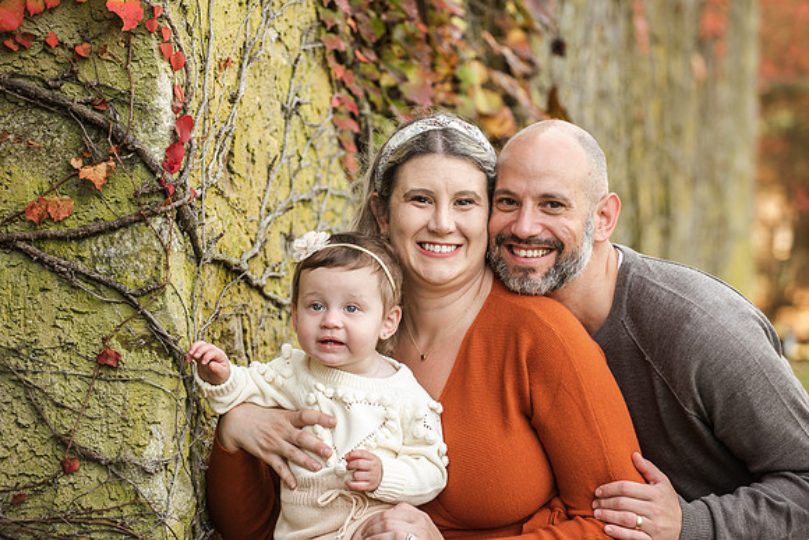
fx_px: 2922
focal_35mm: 130
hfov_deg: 15.8
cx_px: 404
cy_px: 270
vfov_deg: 10.6
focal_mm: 130
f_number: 5
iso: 800
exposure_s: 1/320
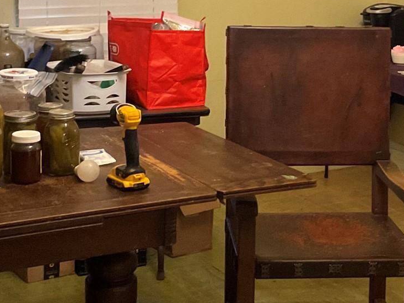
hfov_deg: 24.1
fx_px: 945
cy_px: 45
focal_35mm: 81
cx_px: 244
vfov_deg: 18.0
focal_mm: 3
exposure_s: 1/40
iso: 320
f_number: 1.8
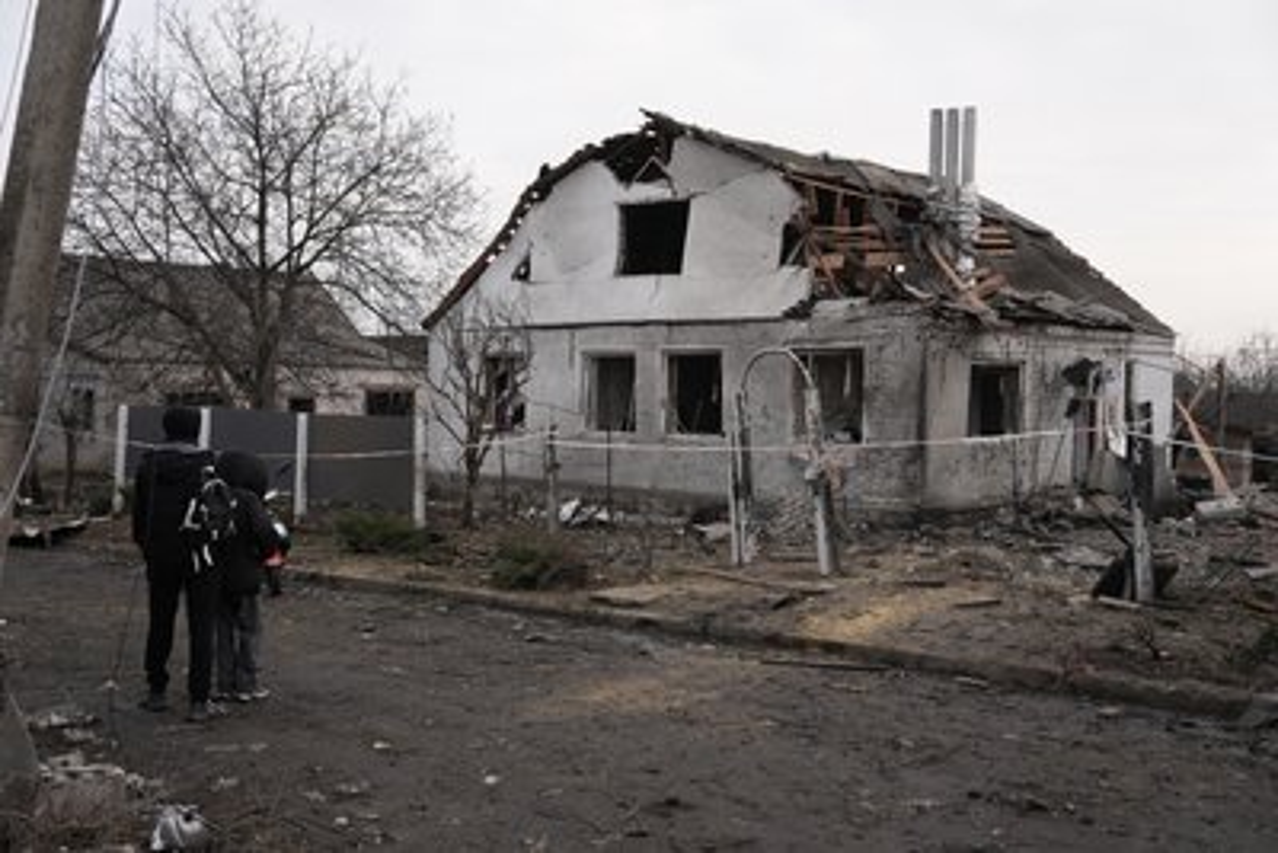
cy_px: 426
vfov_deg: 36.0
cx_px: 639
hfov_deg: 51.9
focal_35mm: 37
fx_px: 1314
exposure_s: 1/1000
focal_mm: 37
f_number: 2.8
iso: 200
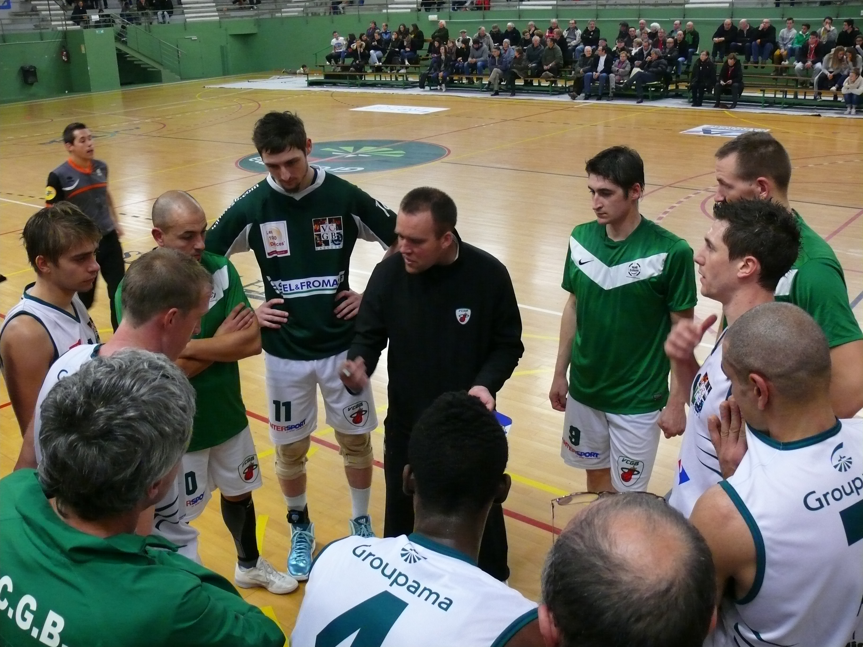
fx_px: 873
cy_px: 324
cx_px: 432
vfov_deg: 40.7
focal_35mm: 35
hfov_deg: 52.6
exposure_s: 1/50
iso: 400
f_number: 2.8
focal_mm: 7.4
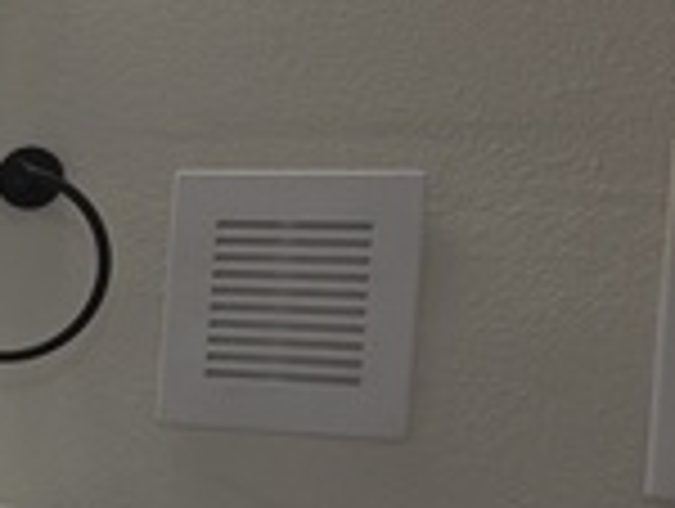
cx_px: -709
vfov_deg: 14.5
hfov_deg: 15.2
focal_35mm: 102
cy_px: 378
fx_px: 1992
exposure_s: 1/120
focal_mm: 5.4
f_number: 1.8
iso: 40
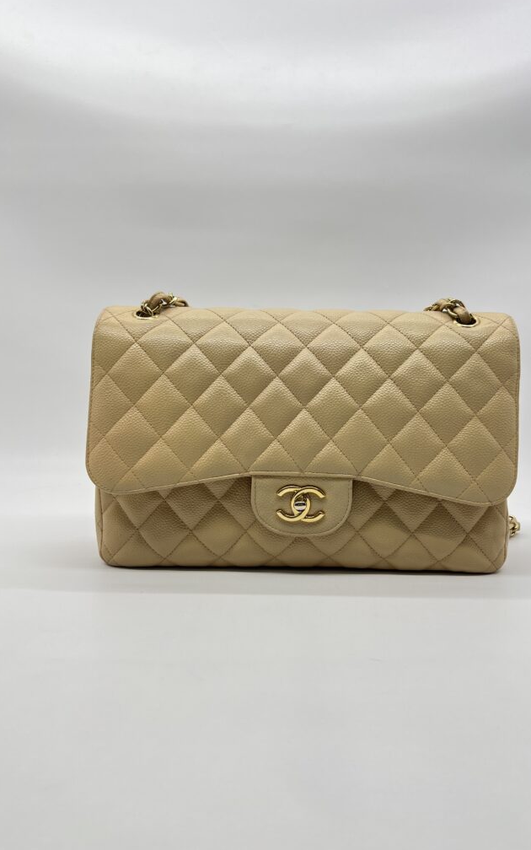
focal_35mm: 28
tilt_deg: -3.6
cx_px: 294
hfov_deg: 44.5
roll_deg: -0.9
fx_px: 648
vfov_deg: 66.5
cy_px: 421
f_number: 1.5
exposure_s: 1/160
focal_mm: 5.7
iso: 40
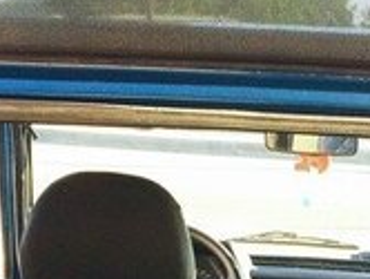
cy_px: 532
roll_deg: -3.7
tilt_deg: -20.8
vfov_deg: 11.7
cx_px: 323
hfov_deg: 16.9
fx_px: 1231
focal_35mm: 115
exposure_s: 1/100
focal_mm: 4.15
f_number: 2.2
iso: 40
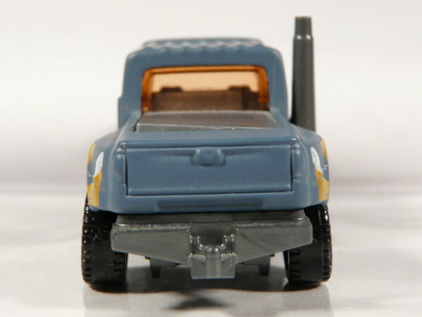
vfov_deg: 19.1
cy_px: 158
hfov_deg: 25.3
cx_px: 211
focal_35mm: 77
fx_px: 939
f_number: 3.2
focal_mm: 7.9
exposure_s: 1/40
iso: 100
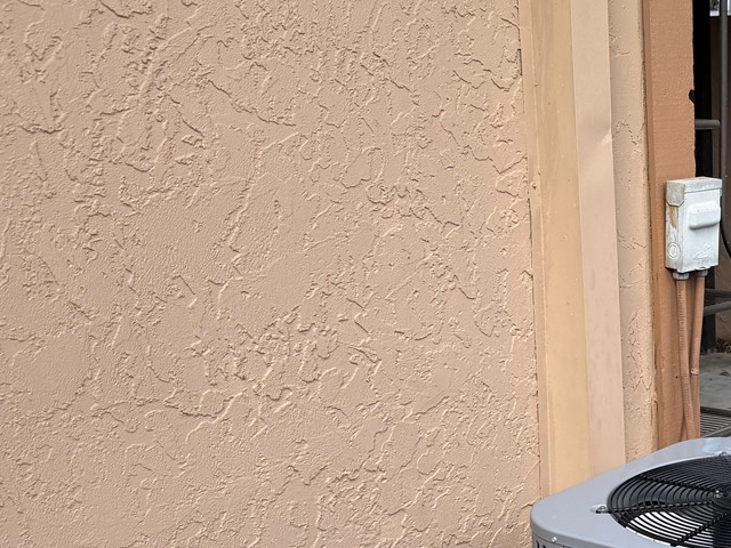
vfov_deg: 23.9
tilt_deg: -20.0
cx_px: 777
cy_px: 461
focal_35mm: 60
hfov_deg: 29.4
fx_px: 1267
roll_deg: +1.8
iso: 80
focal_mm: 6.76
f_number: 1.78
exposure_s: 1/931
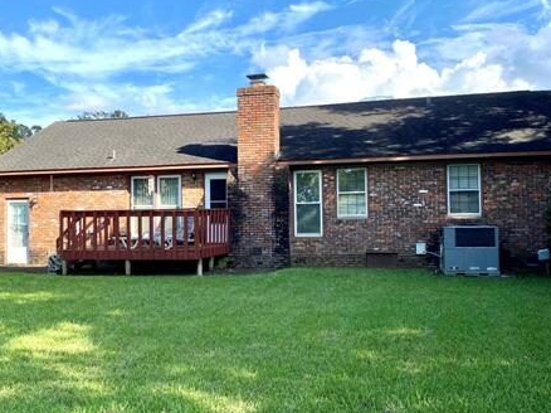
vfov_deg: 37.7
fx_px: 605
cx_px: 235
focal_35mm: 38
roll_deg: +0.6
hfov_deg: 48.8
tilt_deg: +1.4
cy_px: 206
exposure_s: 1/1779
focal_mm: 4.25
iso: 32
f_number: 1.8
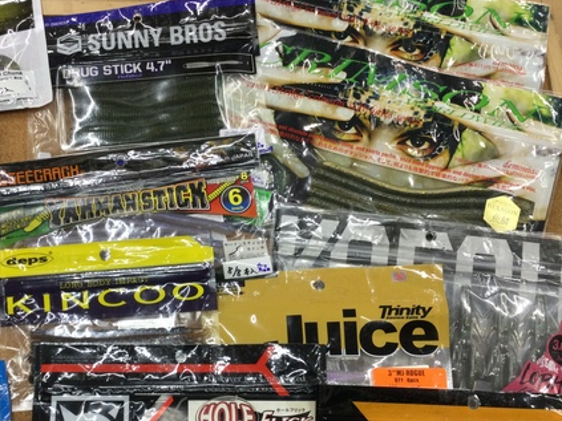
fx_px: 714
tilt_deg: -73.8
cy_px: 280
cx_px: 190
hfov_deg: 42.4
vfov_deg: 32.6
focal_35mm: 44
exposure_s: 1/30
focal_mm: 3.3
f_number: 2.4
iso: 25
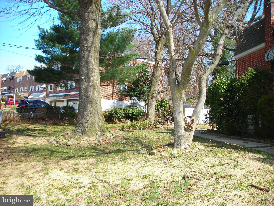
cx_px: 137
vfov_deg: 37.7
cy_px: 103
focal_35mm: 38
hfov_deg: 49.0
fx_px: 301
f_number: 3.2
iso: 50
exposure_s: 1/223
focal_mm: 6.3
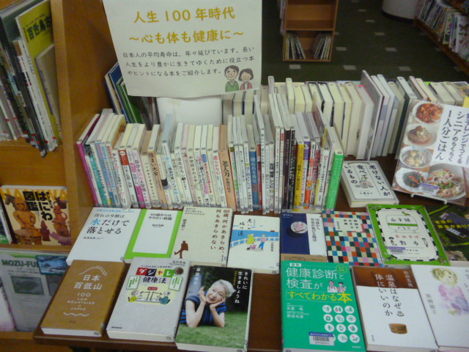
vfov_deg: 49.7
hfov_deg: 63.4
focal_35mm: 28
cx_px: 234
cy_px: 176
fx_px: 379
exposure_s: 1/400
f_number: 3.1
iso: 800
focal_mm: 5
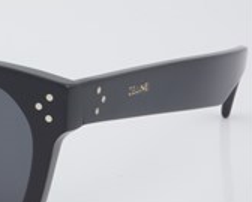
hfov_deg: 11.3
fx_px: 1248
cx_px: -45
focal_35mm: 167
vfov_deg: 9.3
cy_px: 112
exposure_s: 1/3
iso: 100
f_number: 32
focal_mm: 50
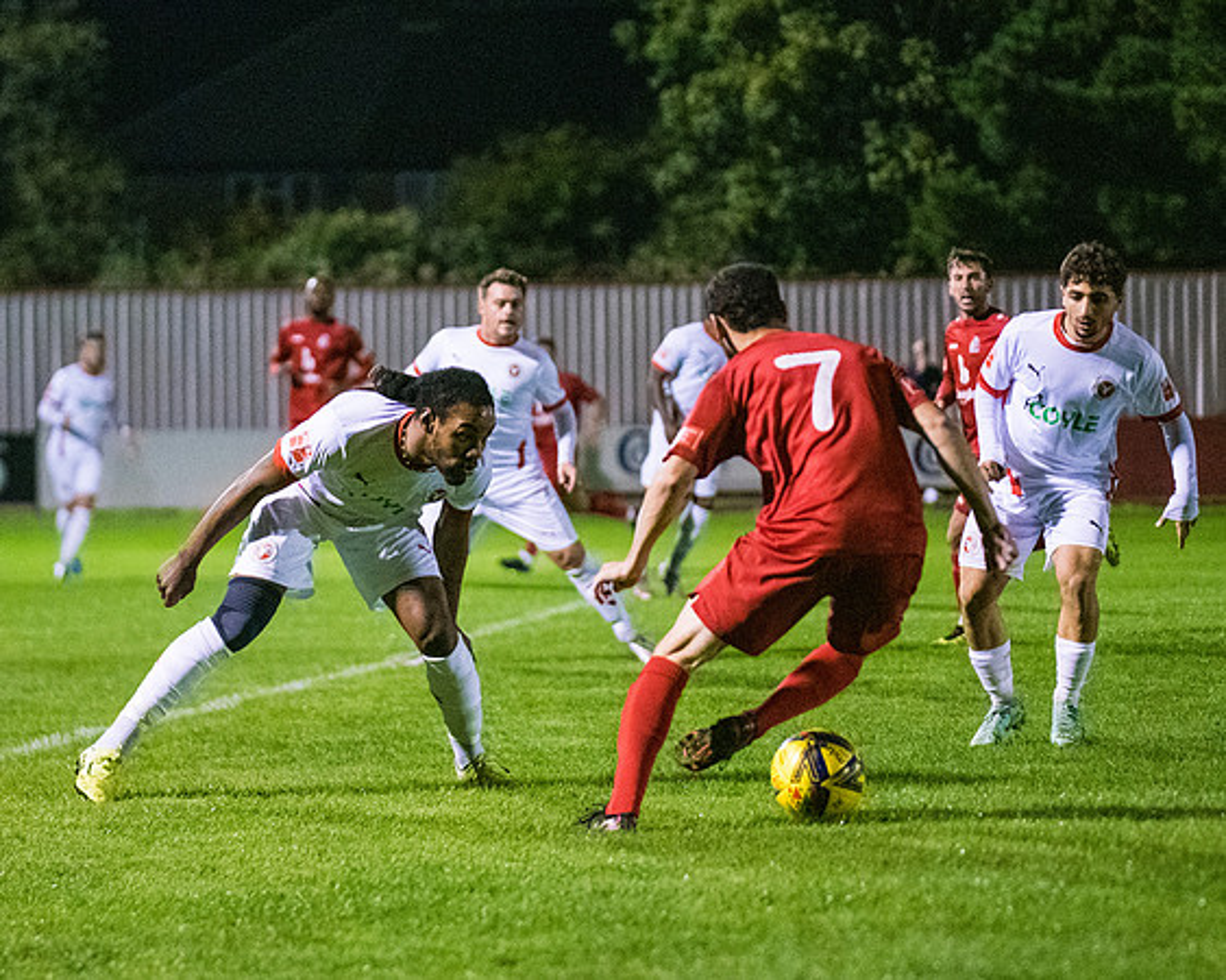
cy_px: 469
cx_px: 444
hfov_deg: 11.5
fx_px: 6075
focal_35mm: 167
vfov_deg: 9.2
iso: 10000
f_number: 2.8
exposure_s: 1/1250
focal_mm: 125
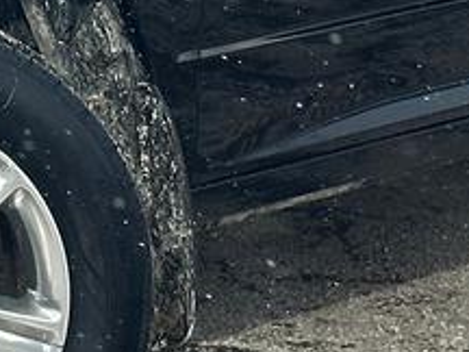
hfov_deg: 6.9
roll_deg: +0.7
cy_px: -263
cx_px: -20
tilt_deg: -2.7
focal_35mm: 284
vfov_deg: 5.2
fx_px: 3848
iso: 64
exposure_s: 1/2358
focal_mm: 6.86
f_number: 1.78
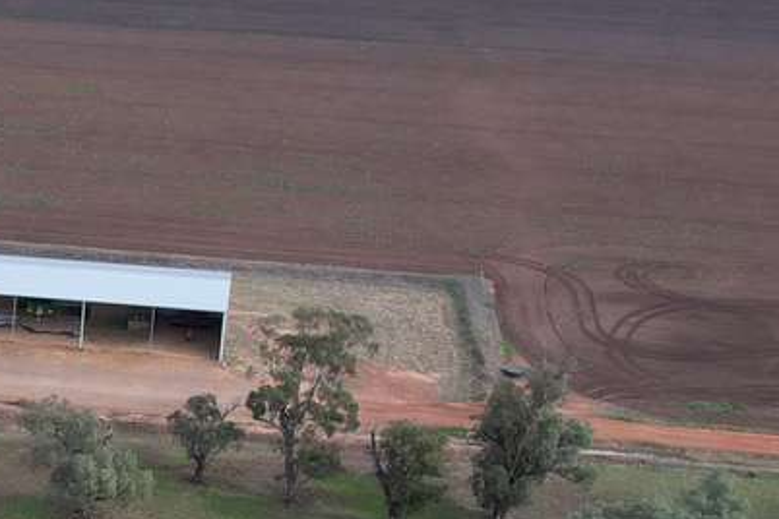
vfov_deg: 12.9
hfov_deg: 17.3
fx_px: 2272
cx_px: -430
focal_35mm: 105
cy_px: 496
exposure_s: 1/725
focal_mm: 8.38
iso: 100
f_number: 2.8
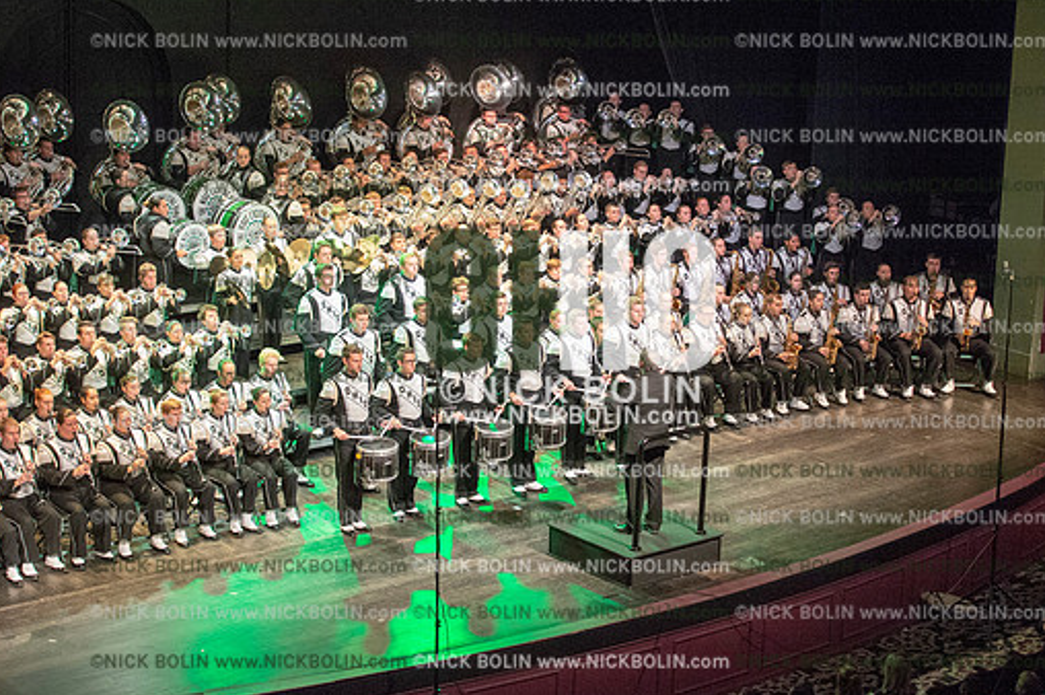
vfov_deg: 17.0
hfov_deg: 25.4
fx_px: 2321
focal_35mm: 80
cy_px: 327
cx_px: 570
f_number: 2.8
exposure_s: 1/800
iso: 8000
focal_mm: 70
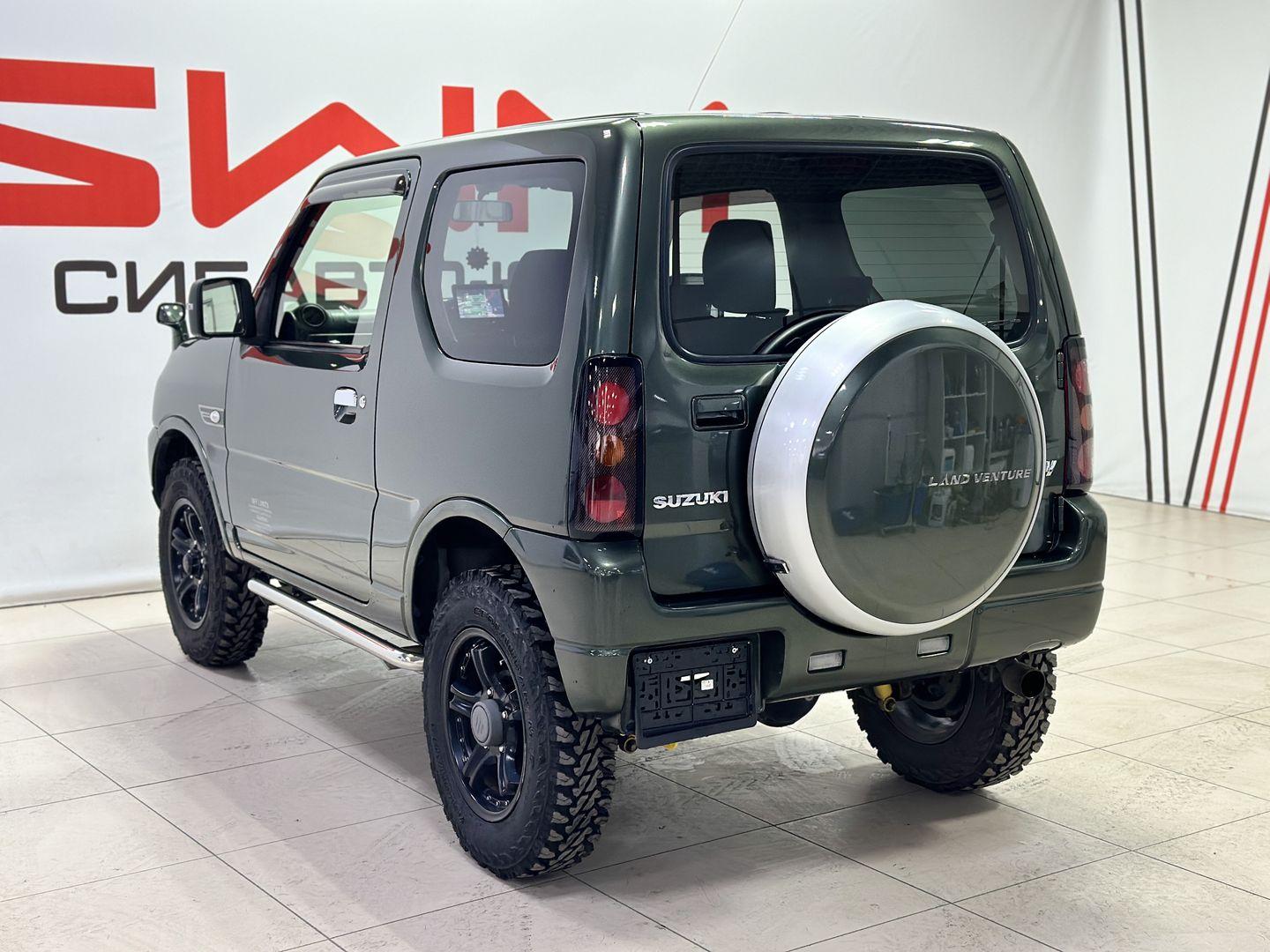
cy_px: 476
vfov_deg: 30.3
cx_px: 635
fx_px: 1761
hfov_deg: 39.7
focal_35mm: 48
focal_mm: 6.86
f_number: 1.78
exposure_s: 1/100
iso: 200
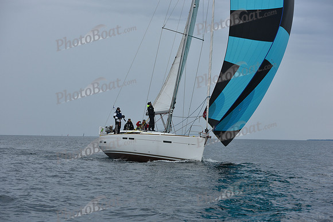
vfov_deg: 16.7
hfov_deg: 24.8
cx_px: 166
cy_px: 111
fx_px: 759
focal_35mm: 82
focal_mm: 82
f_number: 6.3
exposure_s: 1/800
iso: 250
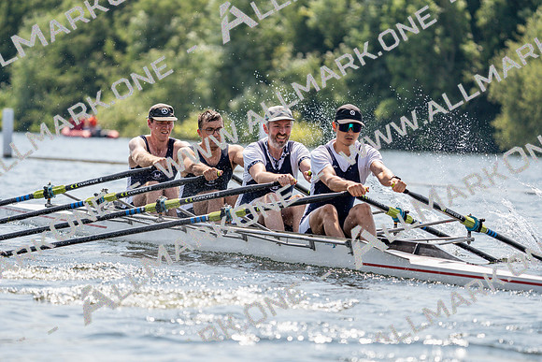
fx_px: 4487
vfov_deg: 4.6
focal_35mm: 298
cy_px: 181
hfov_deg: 6.9
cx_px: 271
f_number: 5.6
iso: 200
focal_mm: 298
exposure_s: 1/1600
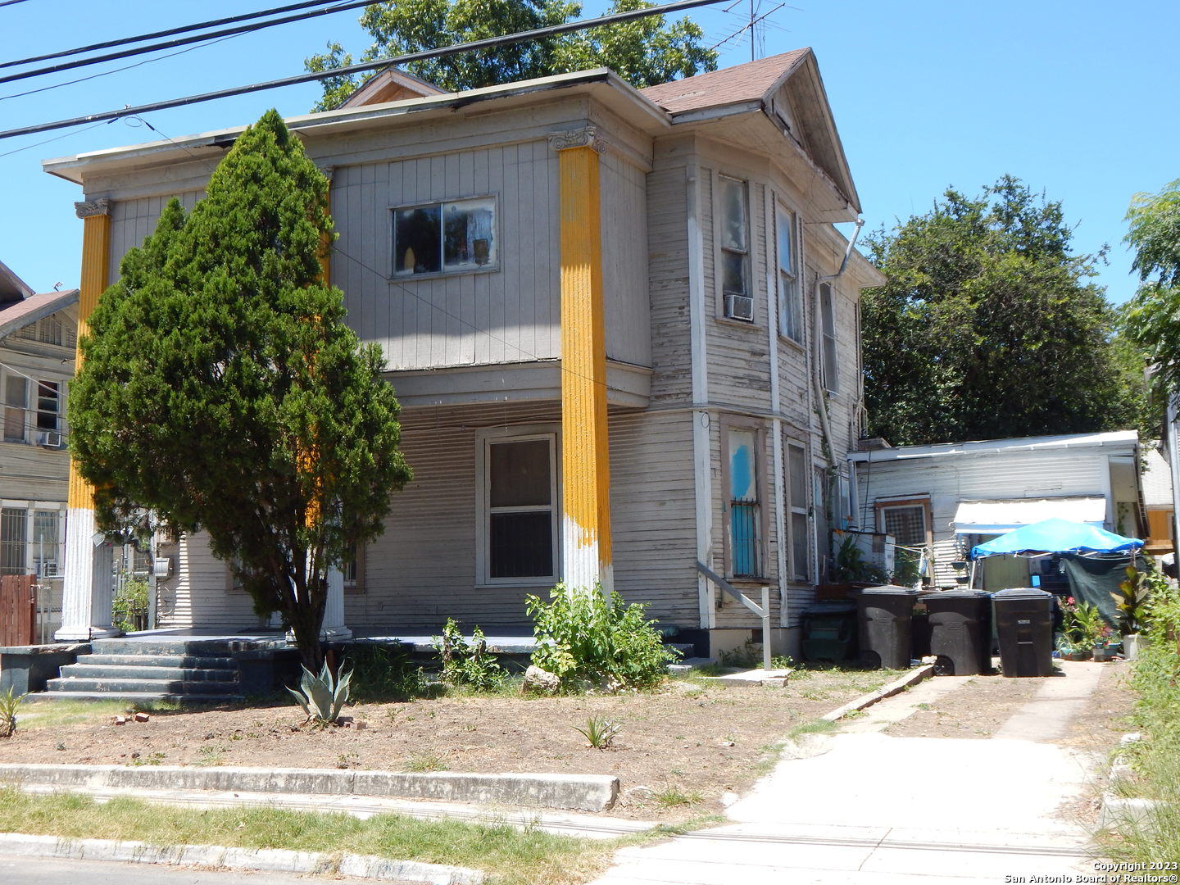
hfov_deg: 43.9
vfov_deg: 33.6
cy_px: 442
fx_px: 1466
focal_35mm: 43
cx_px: 590
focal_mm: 7.7
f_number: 3.6
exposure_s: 1/640
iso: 125
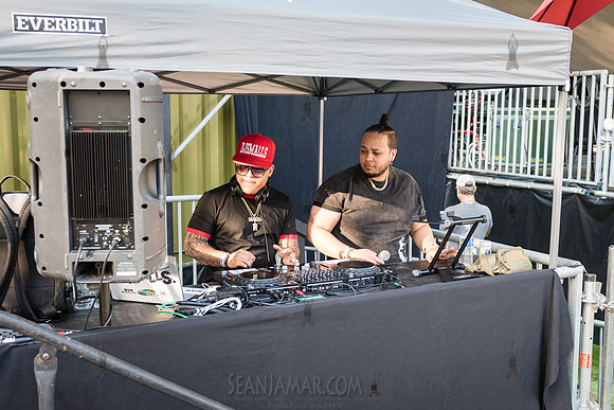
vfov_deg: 30.4
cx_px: 307
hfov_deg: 44.3
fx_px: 753
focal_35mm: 44
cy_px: 224
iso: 500
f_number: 3.2
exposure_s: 1/100
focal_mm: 31
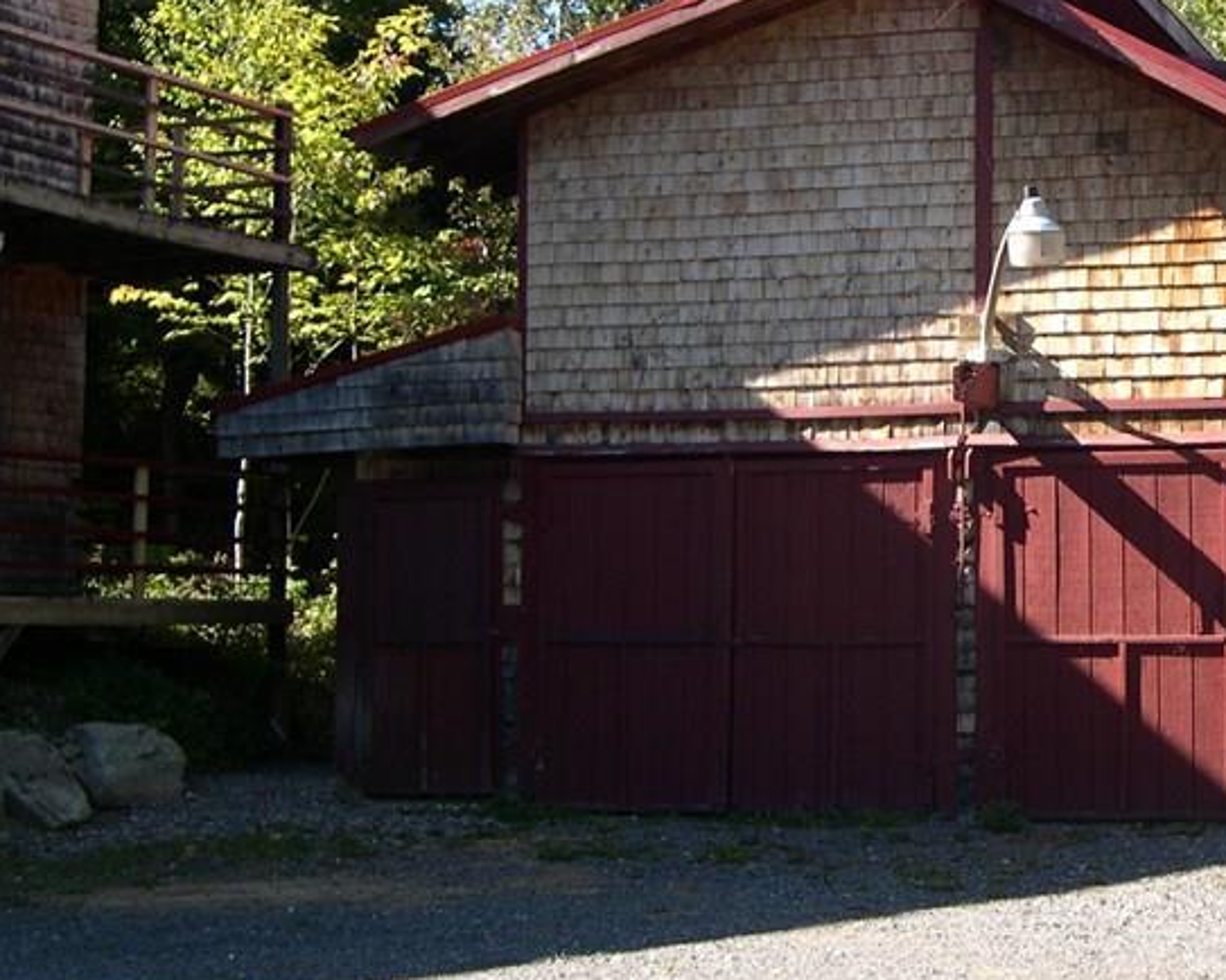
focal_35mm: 70
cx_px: 1077
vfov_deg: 21.8
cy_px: 425
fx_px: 2539
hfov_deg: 26.3
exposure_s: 1/378
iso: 100
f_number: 2.8
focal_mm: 8
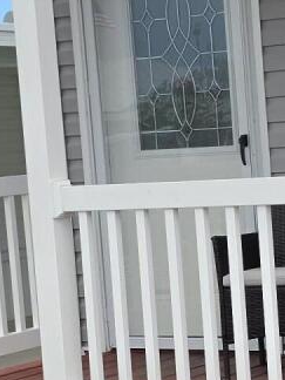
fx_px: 1559
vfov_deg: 13.8
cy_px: 327
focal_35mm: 142
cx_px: 342
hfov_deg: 10.3
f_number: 1.7
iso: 80
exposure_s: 1/3727
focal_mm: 6.25
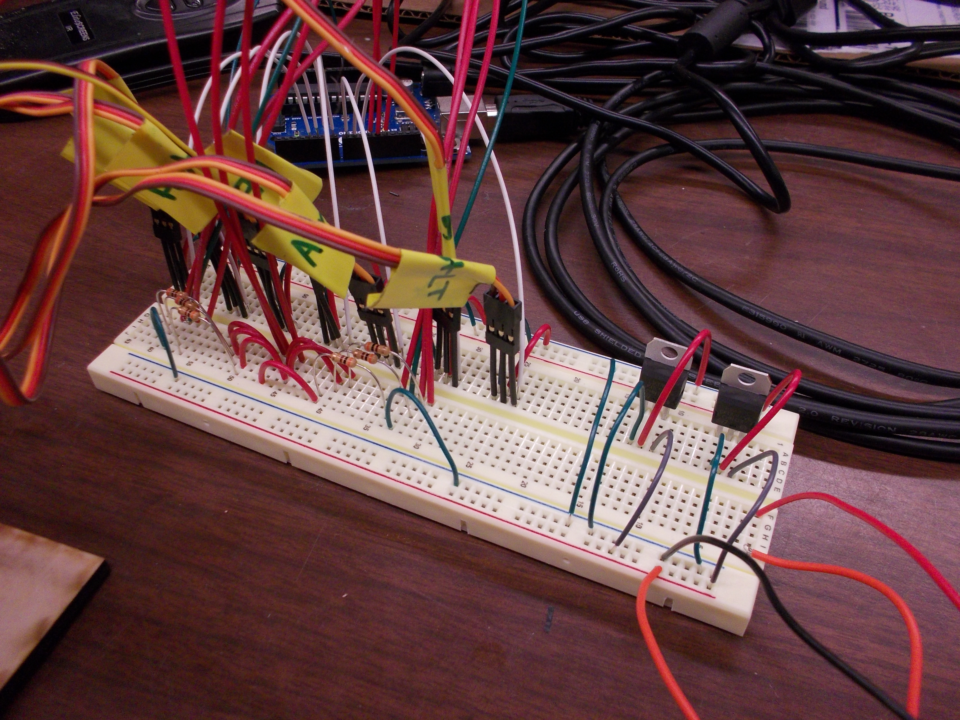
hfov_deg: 61.7
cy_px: 360
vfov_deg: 48.2
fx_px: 804
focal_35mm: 29
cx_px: 480
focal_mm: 4.1
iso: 160
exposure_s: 1/25
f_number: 3.3
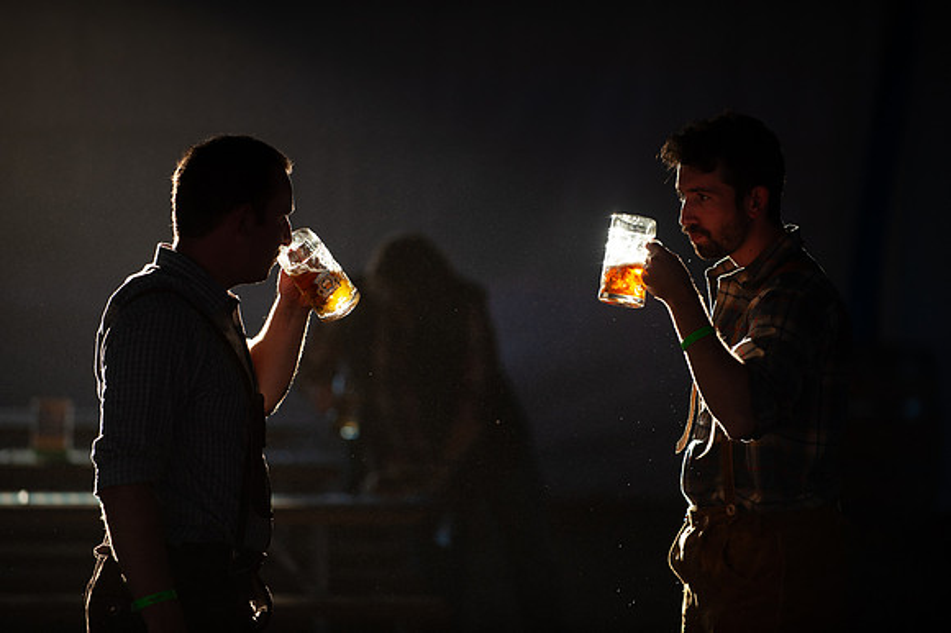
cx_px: 476
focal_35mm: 200
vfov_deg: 6.9
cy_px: 316
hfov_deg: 10.3
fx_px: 5280
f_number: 2.8
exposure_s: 1/400
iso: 200
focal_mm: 200
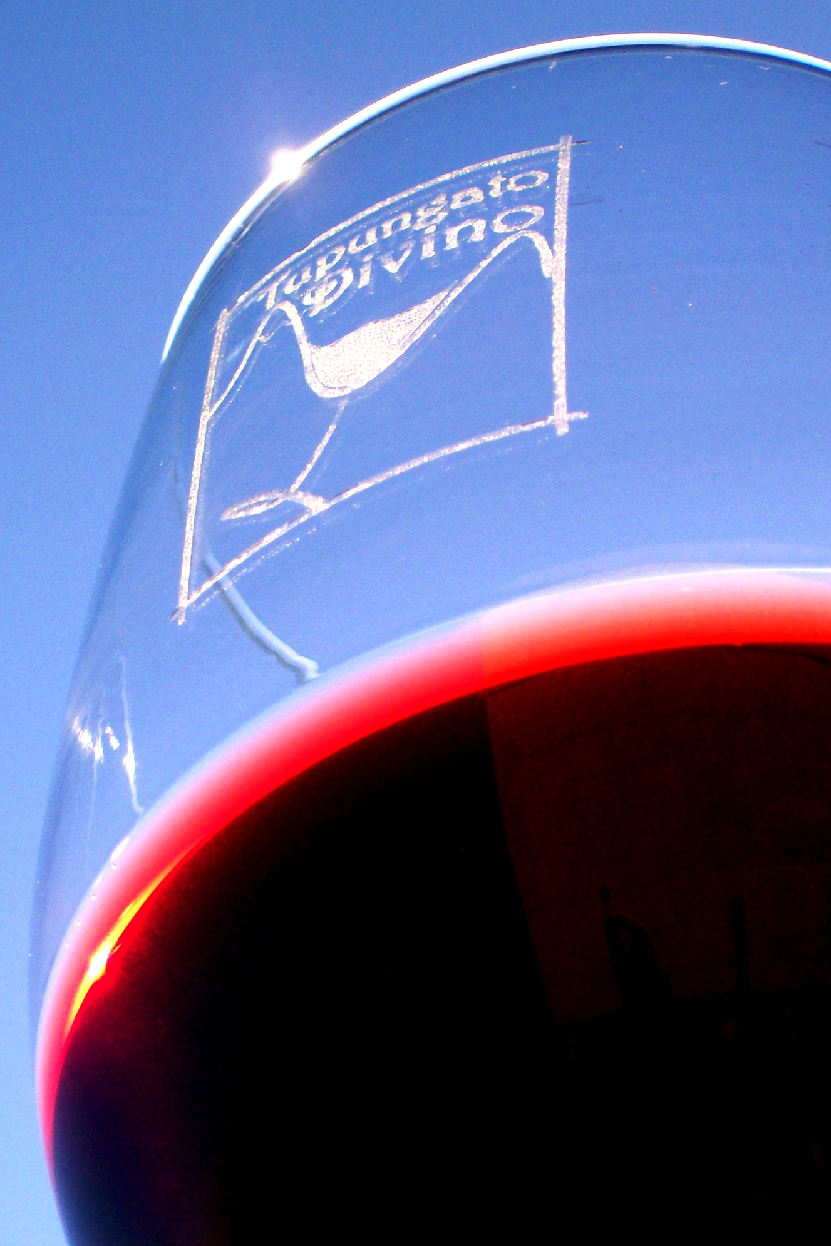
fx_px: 4502
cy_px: 662
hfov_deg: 10.5
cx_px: 381
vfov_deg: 15.8
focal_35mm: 130
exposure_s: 1/182
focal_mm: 18
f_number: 4.8
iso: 80
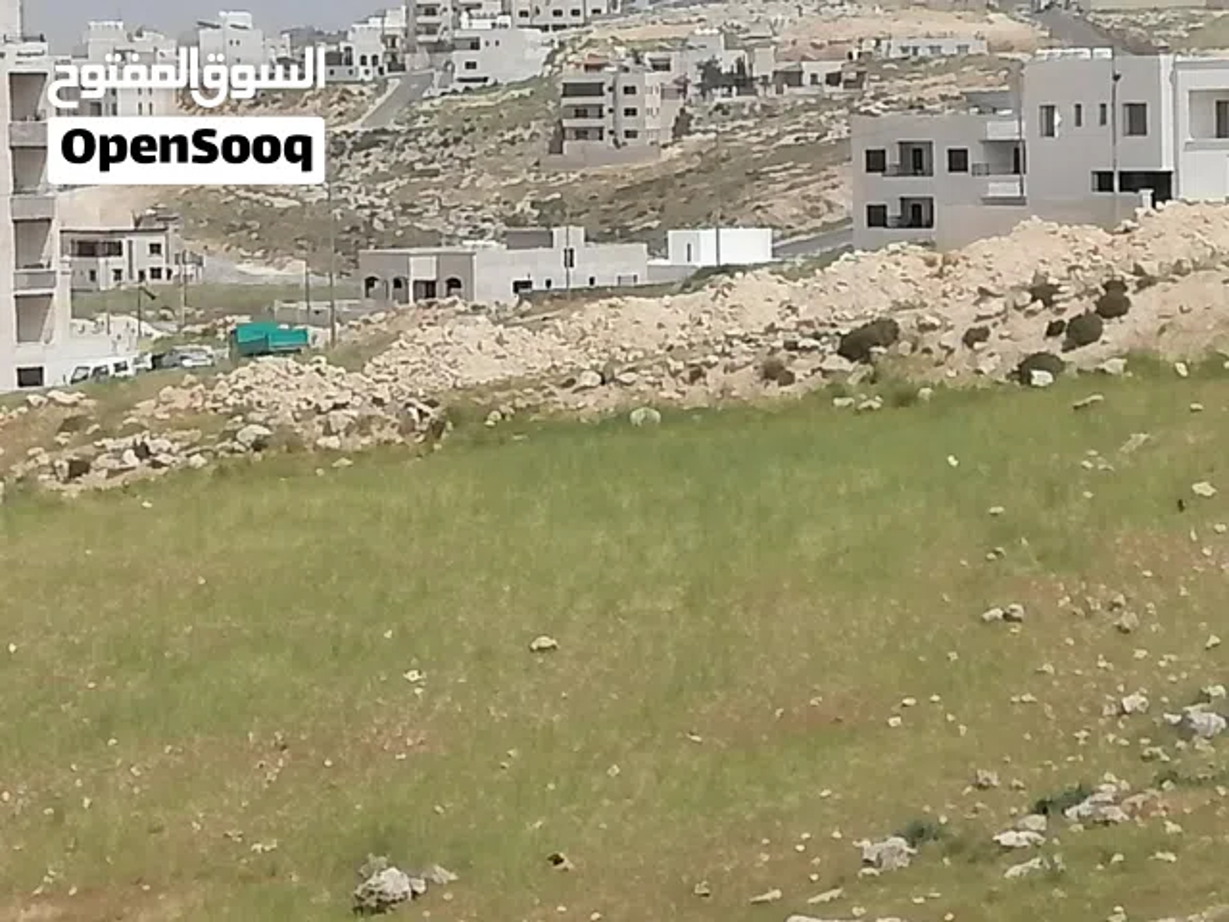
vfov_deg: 11.0
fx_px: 4793
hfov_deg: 14.6
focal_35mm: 135
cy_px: 461
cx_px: 614
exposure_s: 1/2976
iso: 50
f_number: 1.8
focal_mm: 3.95
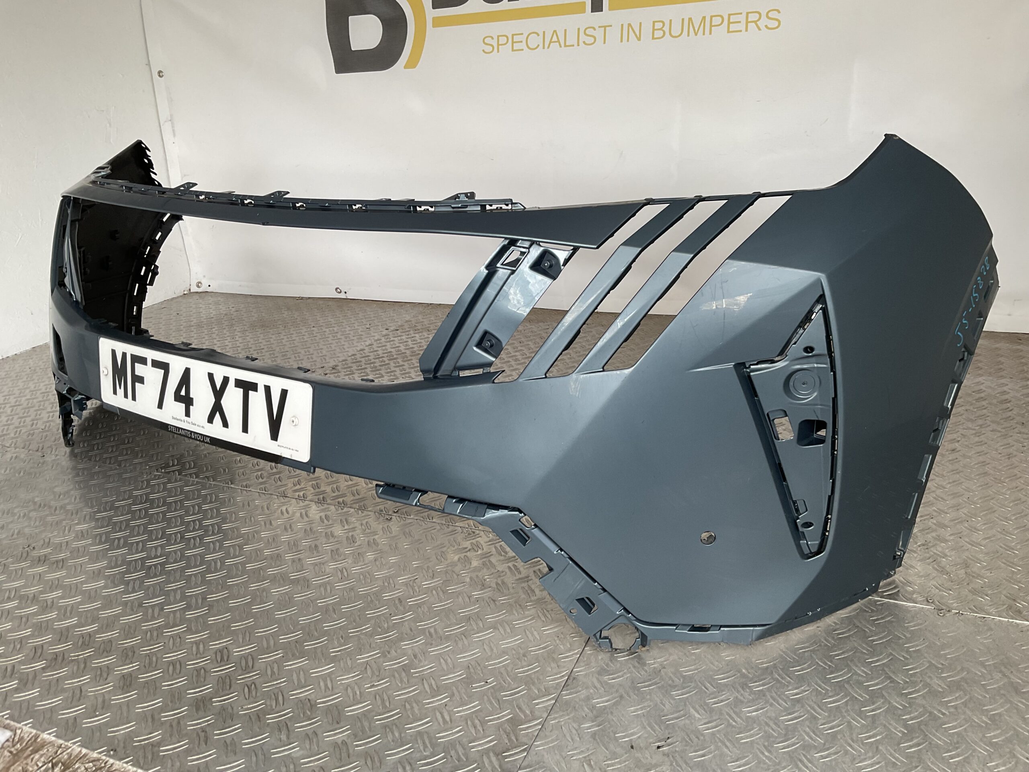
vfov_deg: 48.2
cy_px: 386
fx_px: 862
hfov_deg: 61.7
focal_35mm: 29
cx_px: 514
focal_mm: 3
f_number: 1.8
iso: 32
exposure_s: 1/100
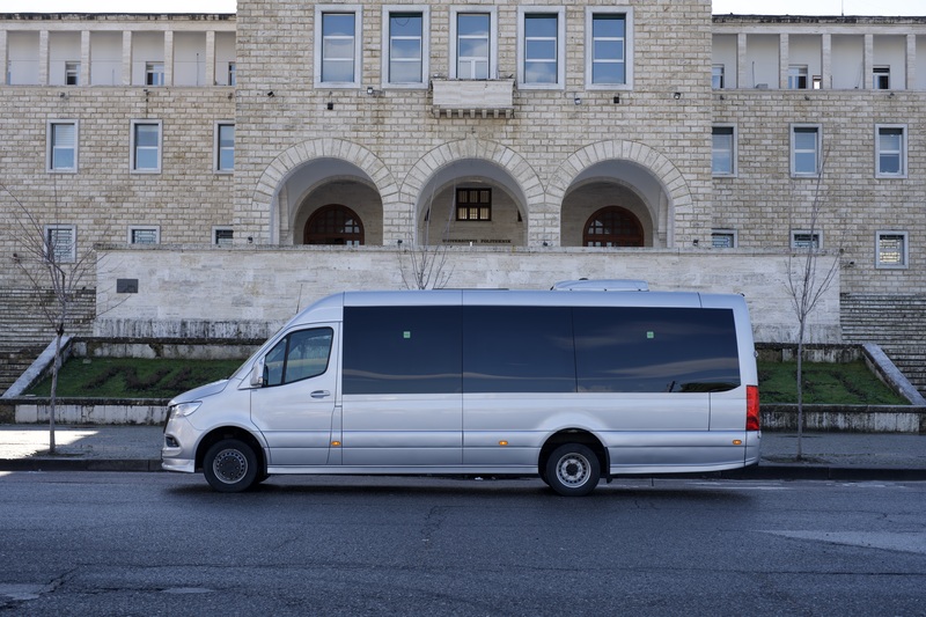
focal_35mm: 50
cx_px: 463
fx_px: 1286
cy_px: 308
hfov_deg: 39.6
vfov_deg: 27.0
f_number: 8
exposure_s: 1/80
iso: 100
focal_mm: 50
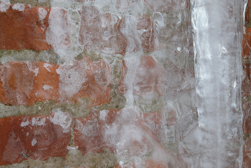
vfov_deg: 15.7
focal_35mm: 87
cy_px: 84
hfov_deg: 23.4
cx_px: 126
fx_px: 607
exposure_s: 1/34
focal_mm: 57.8
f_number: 16
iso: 400
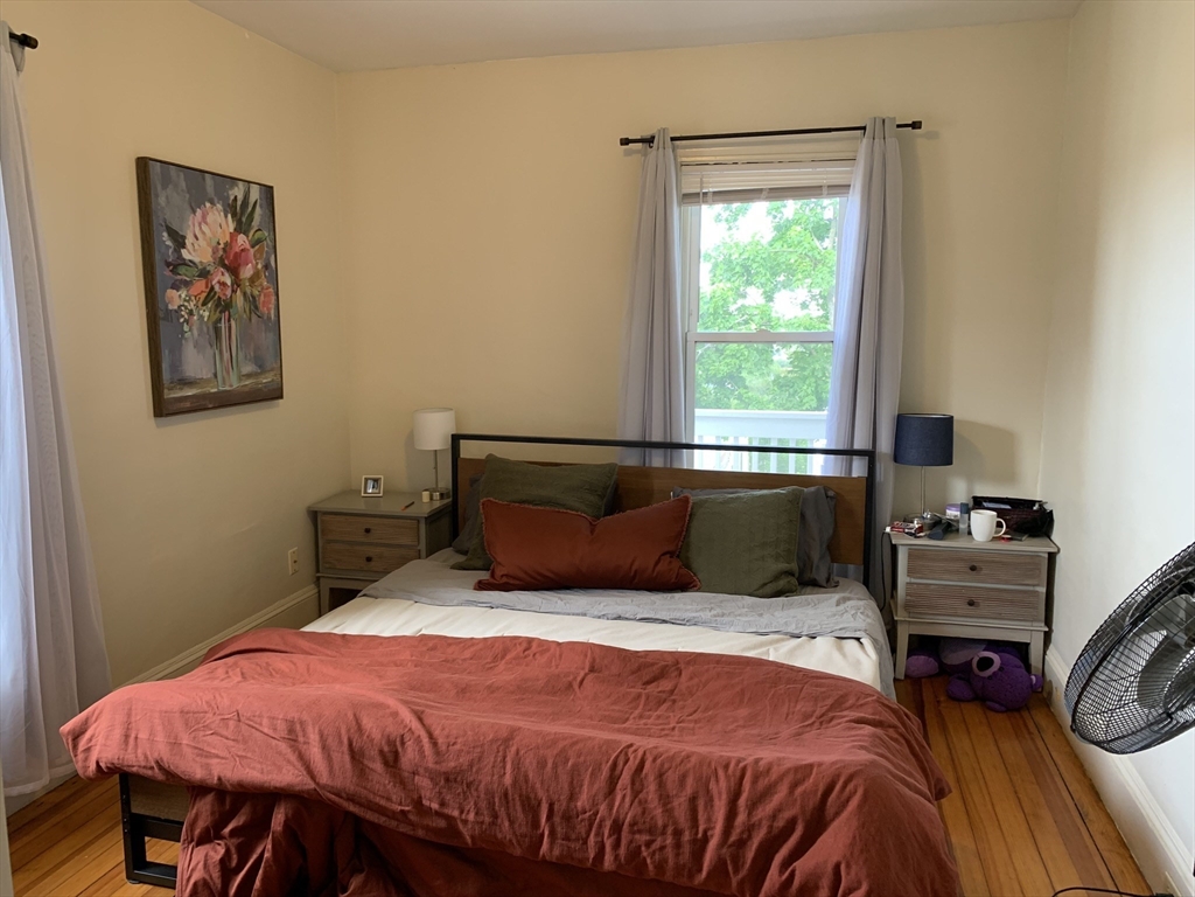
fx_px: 898
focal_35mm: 26
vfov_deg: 53.1
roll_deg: +0.3
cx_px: 598
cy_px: 448
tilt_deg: -8.3
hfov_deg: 67.3
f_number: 1.8
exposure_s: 1/60
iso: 125
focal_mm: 4.25
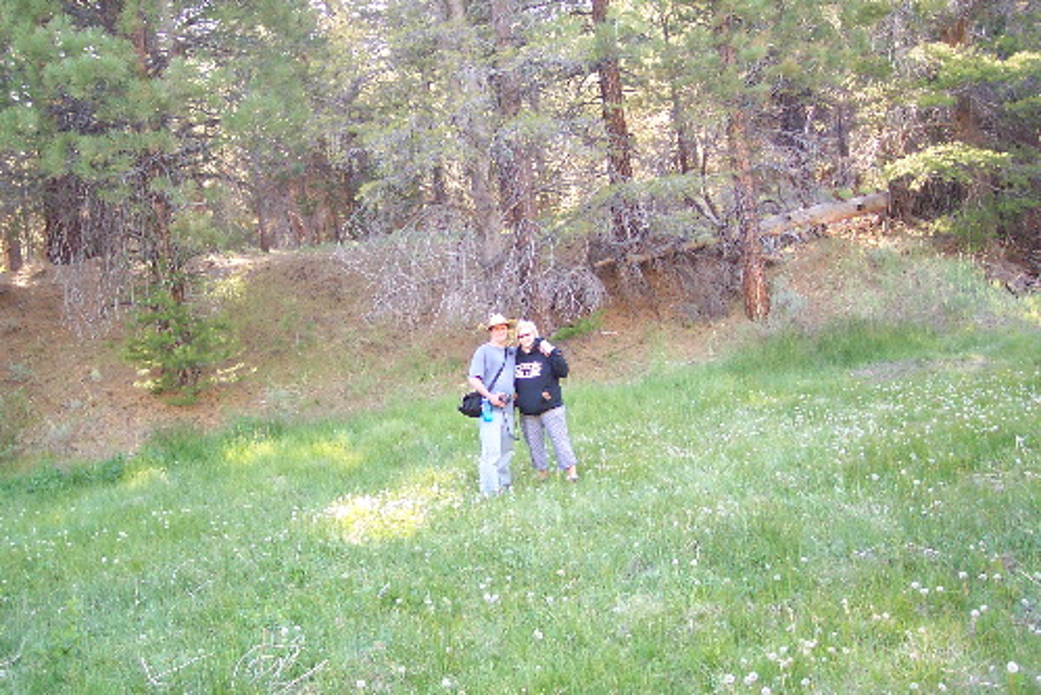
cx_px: 520
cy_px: 348
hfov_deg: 50.7
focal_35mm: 38
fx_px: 1099
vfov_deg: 35.1
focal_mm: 8
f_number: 2.8
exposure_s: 1/45
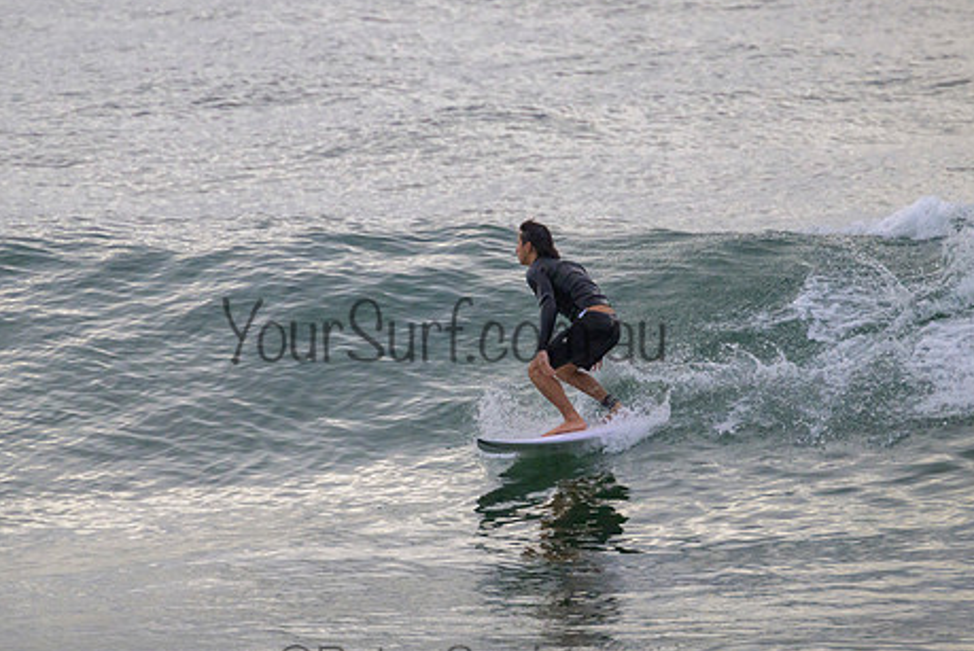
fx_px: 27351
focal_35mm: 1010
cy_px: 313
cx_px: 441
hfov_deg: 2.0
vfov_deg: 1.4
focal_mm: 800
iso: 2000
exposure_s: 1/2000
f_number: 11
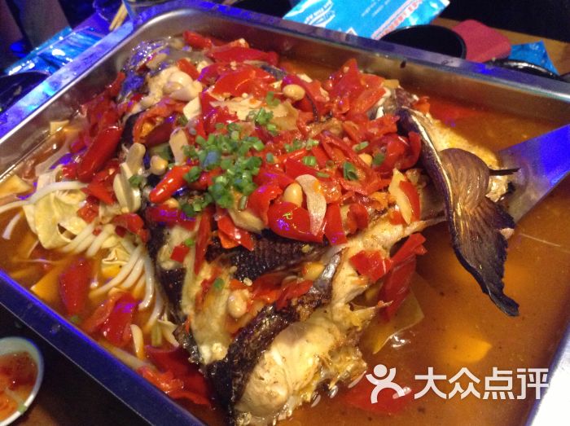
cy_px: 213
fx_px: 543
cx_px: 285
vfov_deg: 42.9
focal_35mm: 33
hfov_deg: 55.4
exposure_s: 1/15
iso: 400
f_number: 2.4
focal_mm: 3.3
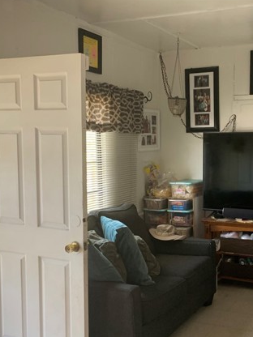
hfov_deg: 34.1
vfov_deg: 46.7
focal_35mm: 40
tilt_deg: -2.9
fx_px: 390
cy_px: 190
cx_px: 225
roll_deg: +0.8
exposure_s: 1/60
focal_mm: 4.25
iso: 200
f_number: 1.8
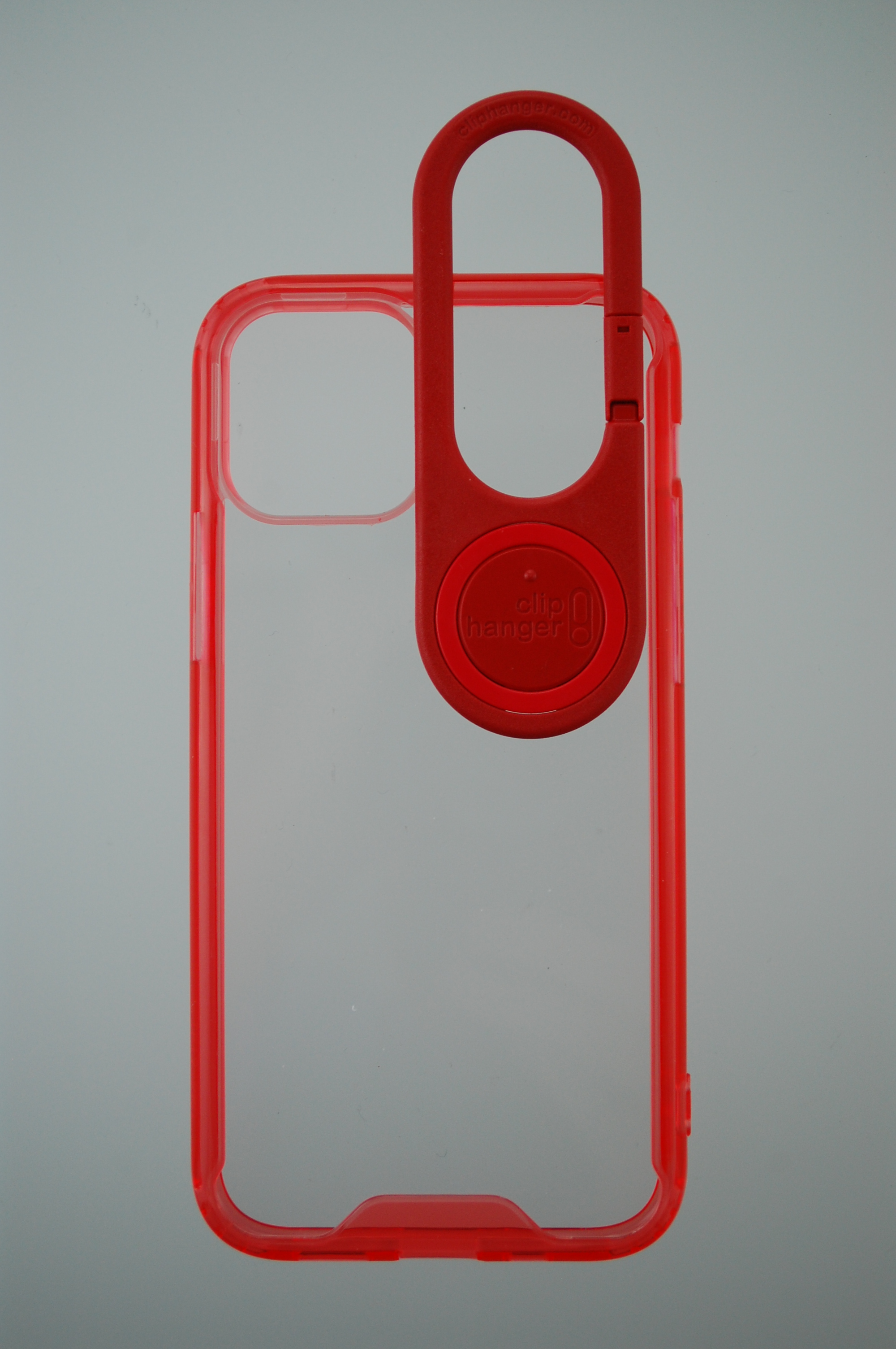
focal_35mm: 52
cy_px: 674
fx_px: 1963
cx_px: 448
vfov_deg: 37.9
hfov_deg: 25.7
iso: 400
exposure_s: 1/60
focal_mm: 35
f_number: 5.3
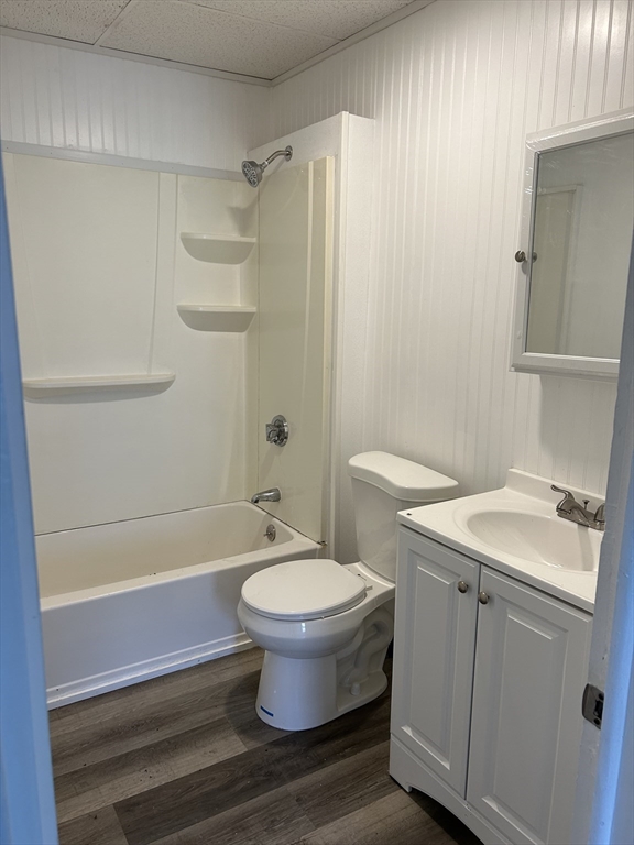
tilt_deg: -10.2
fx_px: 635
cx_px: 317
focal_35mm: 26
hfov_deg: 53.1
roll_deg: -0.6
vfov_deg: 67.3
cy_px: 422
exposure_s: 1/120
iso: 100
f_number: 1.5
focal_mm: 5.7
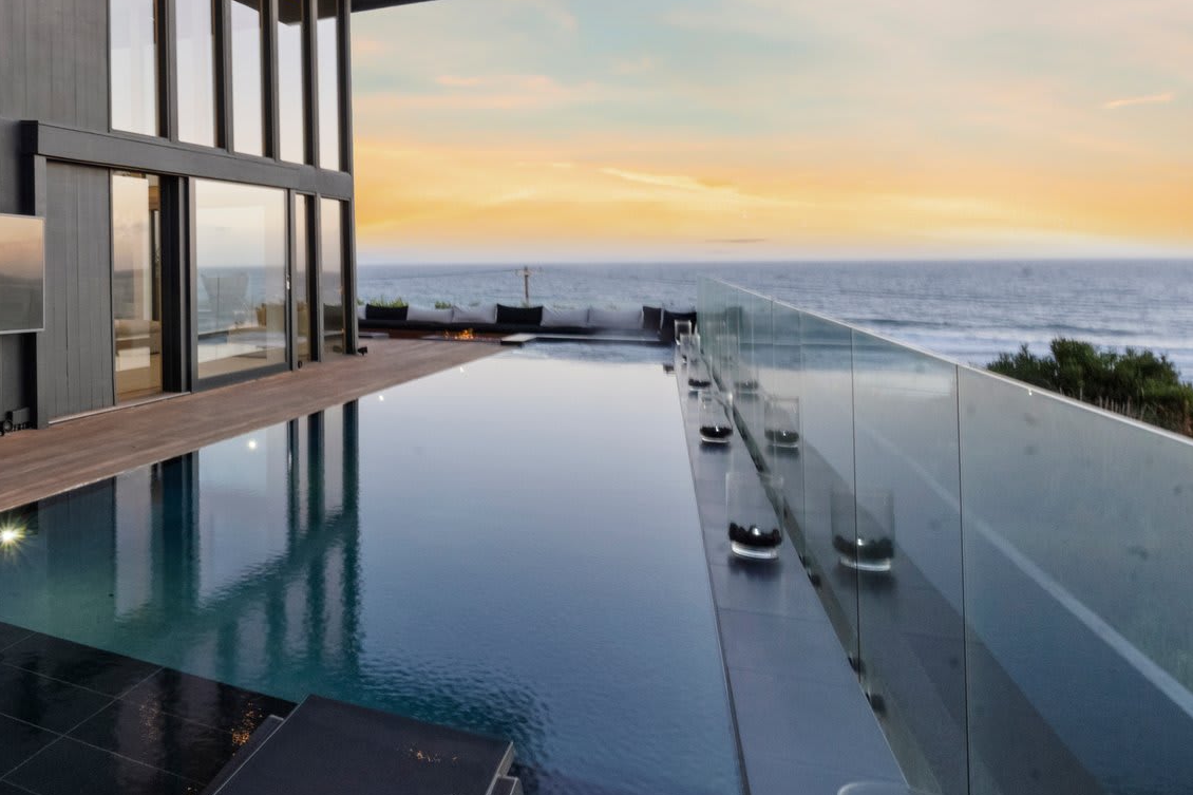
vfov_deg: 44.0
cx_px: 148
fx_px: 961
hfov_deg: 56.2
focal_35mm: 29
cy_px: 238
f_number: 16
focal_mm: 16
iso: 12800
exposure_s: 1/10
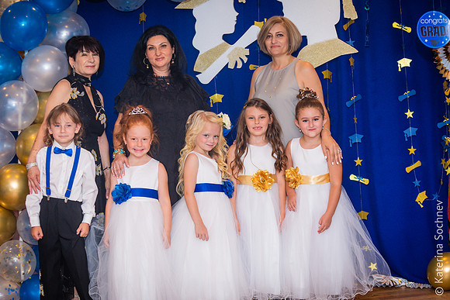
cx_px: 225
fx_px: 875
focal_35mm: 70
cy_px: 150
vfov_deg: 19.5
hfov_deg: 28.8
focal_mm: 70
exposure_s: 1/200
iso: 320
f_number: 3.5
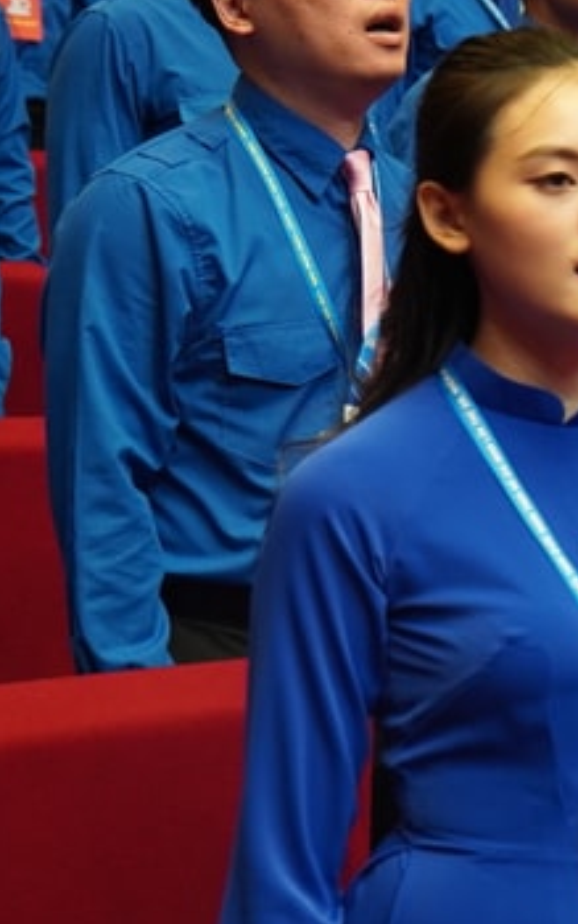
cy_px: 393
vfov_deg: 17.7
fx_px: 2972
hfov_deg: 10.2
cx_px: 1156
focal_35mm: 118
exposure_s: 1/100
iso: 640
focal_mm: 30
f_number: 2.8
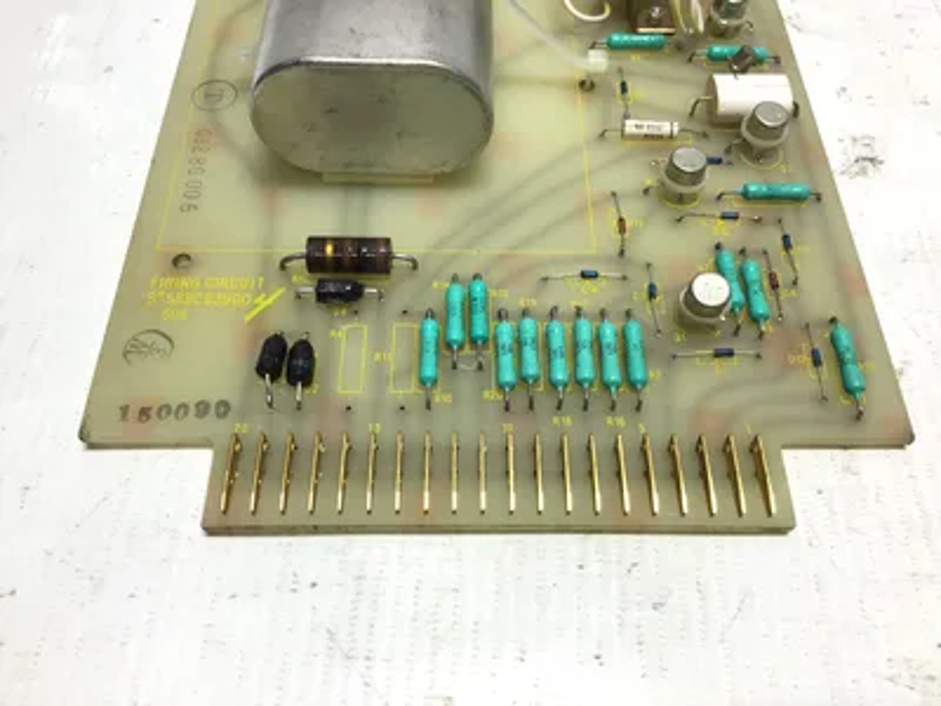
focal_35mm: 31
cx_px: 470
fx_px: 843
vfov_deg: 45.4
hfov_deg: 58.4
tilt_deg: -57.5
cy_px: 353
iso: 32
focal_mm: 3.3
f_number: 2.4
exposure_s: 1/120
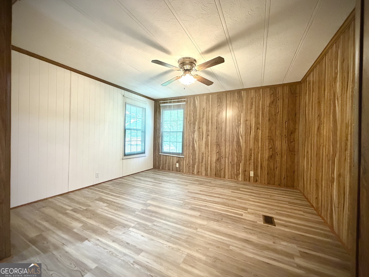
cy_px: 138
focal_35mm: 14
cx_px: 184
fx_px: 149
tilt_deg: -2.1
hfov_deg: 102.1
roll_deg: -0.7
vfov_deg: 85.7
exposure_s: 1/60
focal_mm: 2.22
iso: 640
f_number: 2.2
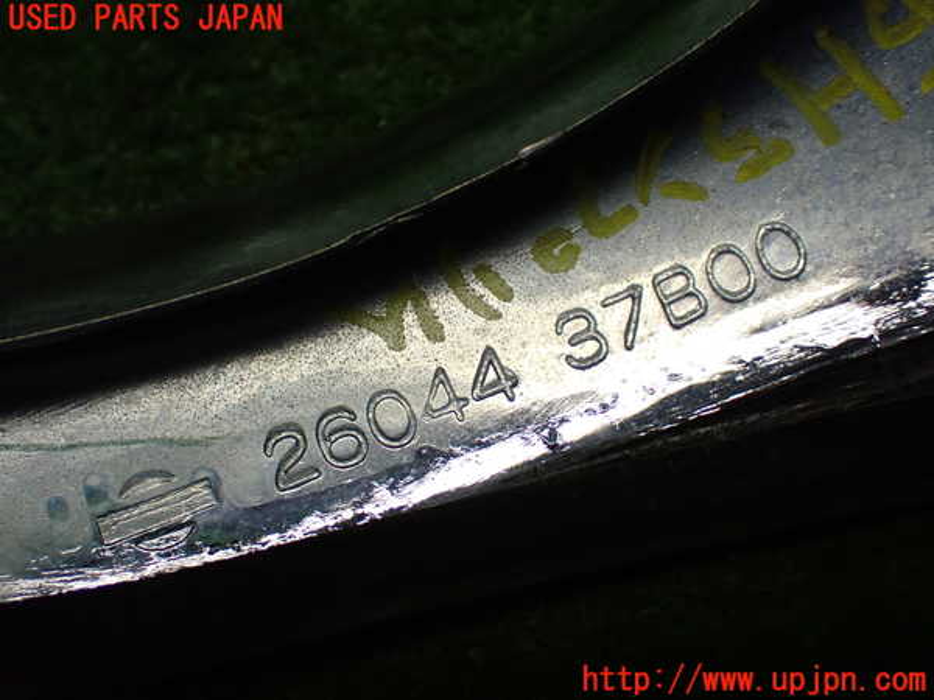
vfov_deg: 27.0
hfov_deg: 35.5
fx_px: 1457
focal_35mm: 54
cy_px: 350
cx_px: 467
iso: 500
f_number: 3.3
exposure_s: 1/200
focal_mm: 9.65
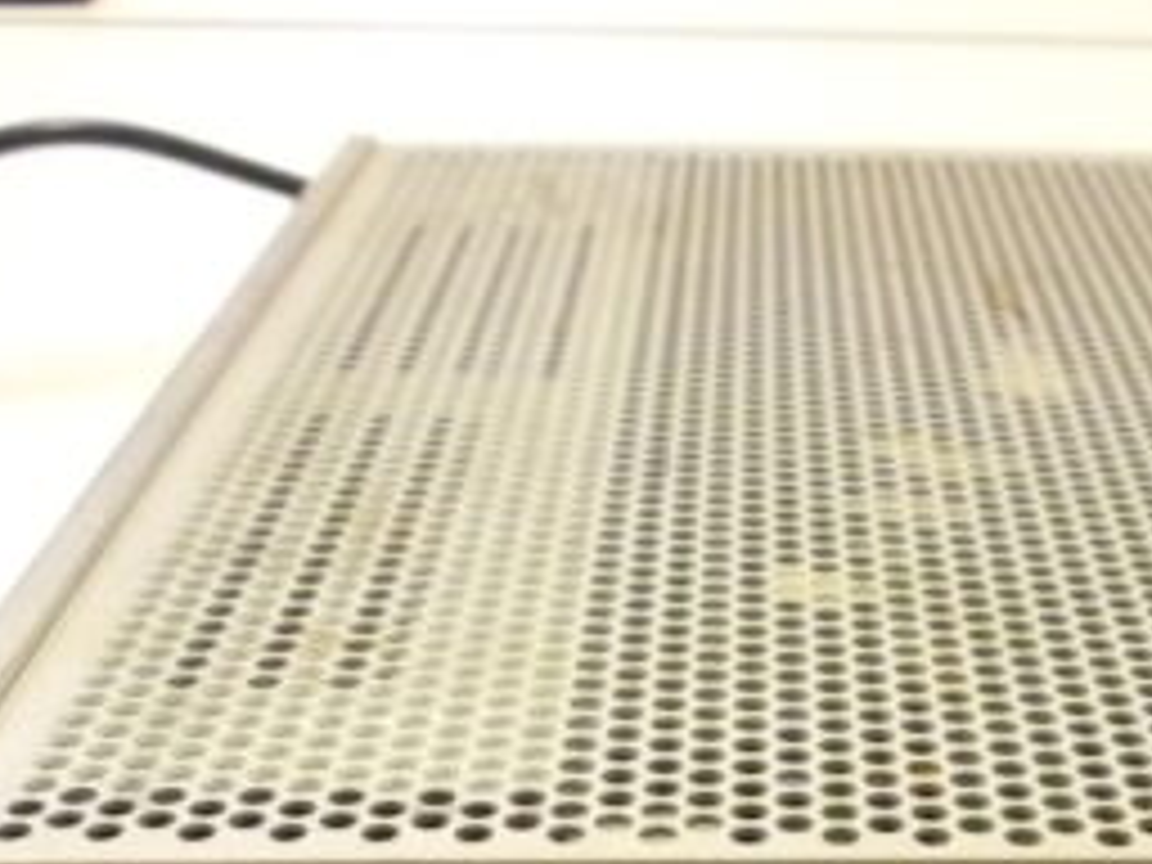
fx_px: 2263
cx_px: 878
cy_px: 950
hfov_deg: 28.1
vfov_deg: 20.6
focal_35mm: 68
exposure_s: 1/25
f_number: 3.3
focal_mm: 5.2
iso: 800
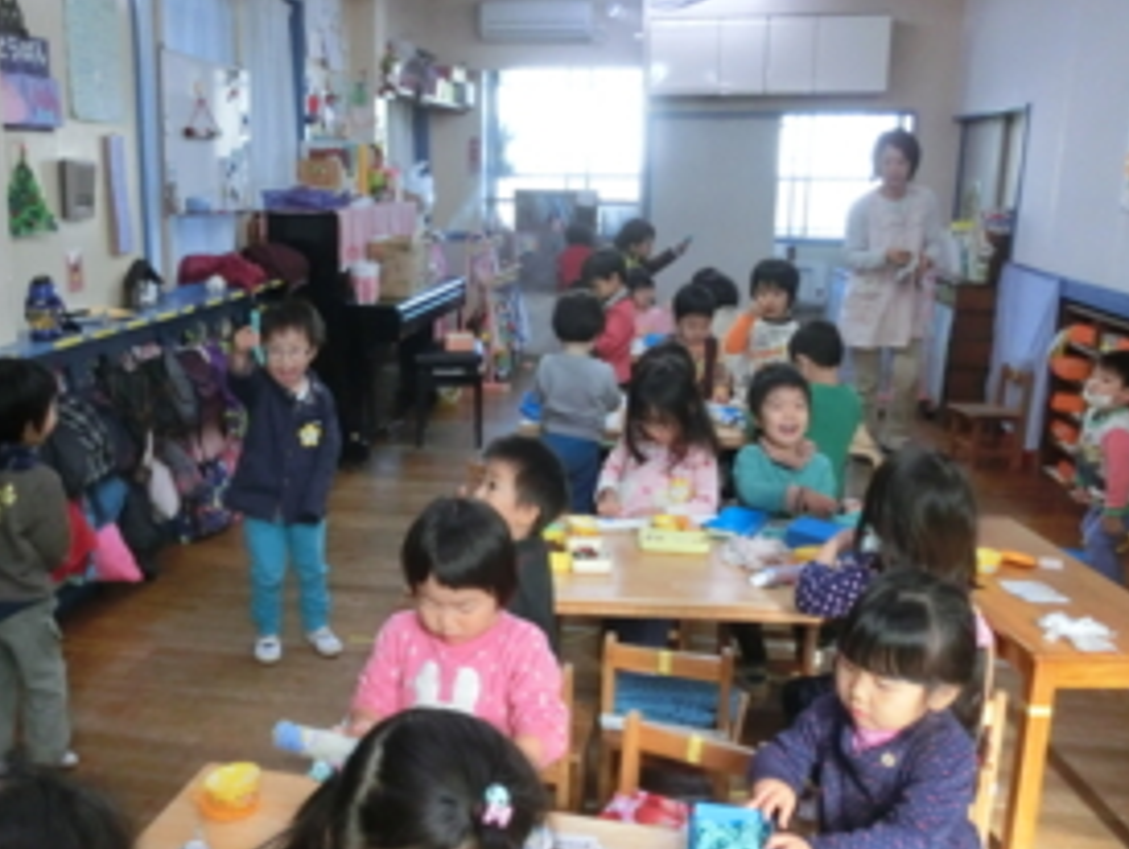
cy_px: 445
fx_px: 1143
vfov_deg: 40.7
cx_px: 449
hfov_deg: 52.2
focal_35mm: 35
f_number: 3
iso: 500
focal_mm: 4.24
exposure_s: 1/250
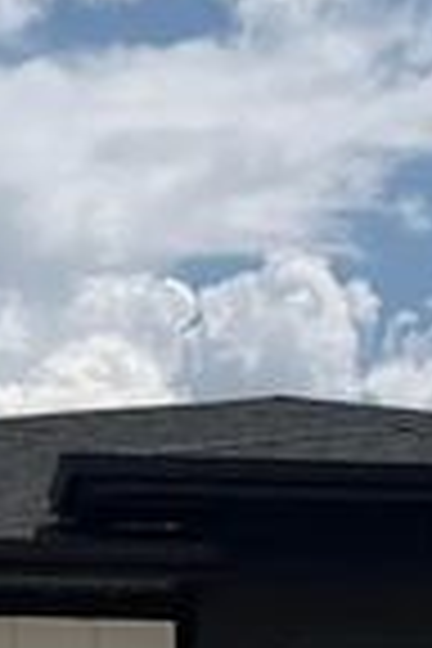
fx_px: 3204
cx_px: 166
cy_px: 1202
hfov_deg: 7.7
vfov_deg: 10.8
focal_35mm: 178
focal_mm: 6.76
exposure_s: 1/14286
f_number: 1.78
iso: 80
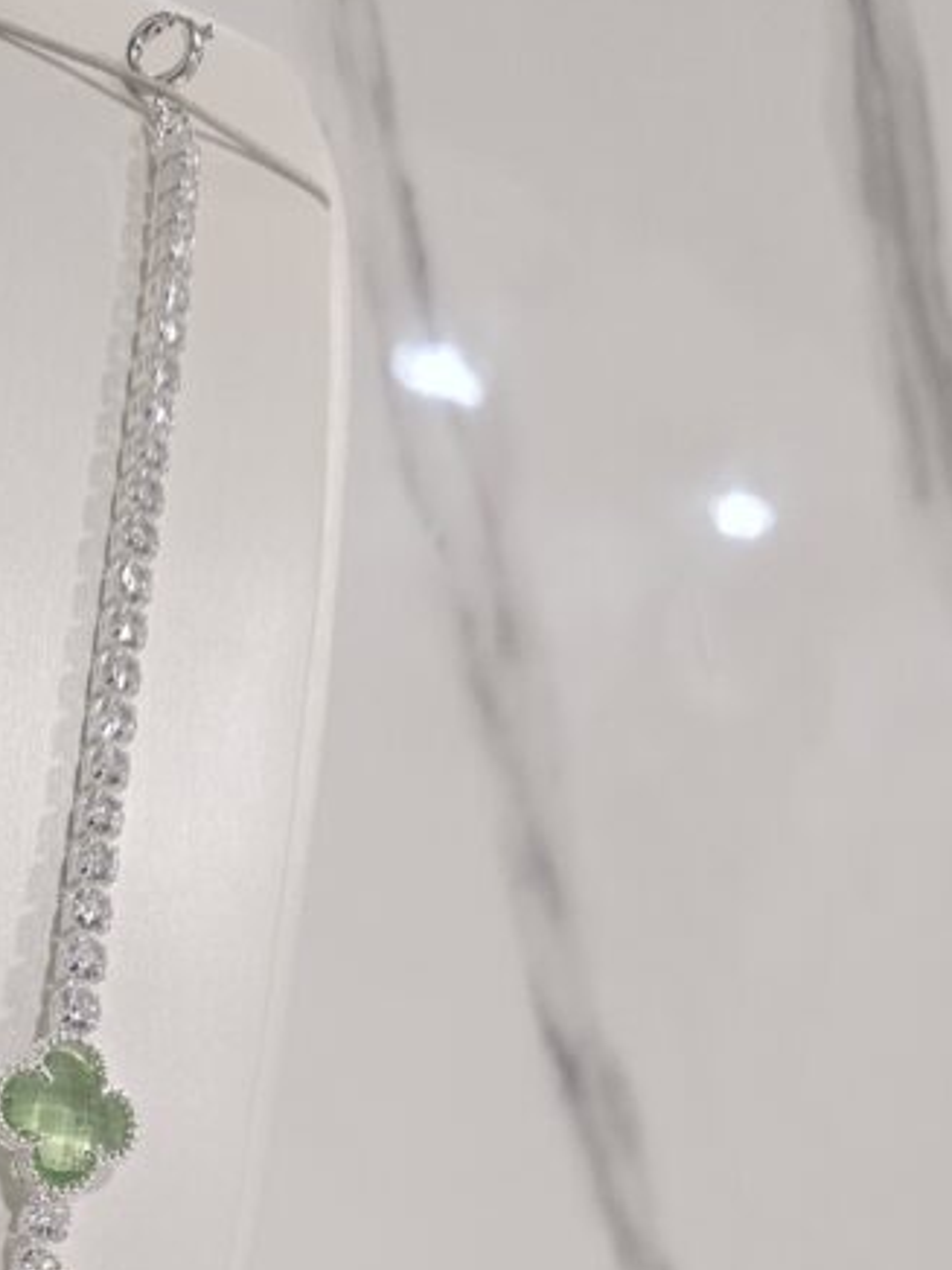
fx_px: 1980
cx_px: -108
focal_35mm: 54
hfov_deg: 25.0
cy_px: 1404
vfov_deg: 31.5
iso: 160
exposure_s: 1/100
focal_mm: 5.4
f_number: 1.8
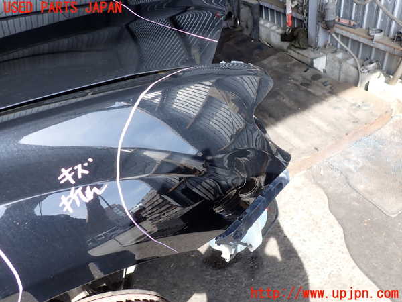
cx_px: 201
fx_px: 290
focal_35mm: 25
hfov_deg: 69.4
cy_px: 151
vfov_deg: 54.9
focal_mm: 4.5
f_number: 2.8
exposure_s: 1/160
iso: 100
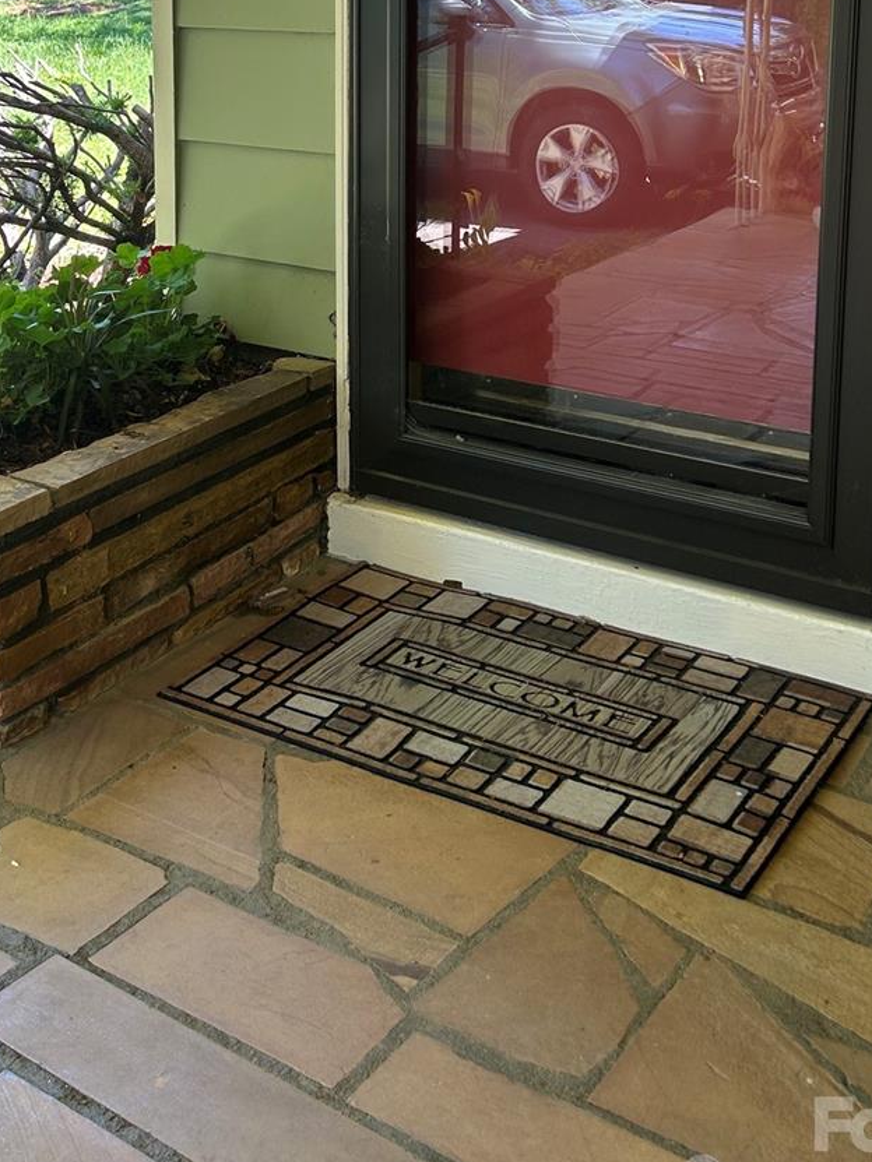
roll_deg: -0.2
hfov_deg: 29.9
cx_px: 260
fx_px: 1612
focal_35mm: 48
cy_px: 179
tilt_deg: -9.3
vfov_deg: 37.7
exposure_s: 1/207
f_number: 1.5
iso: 40
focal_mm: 5.7
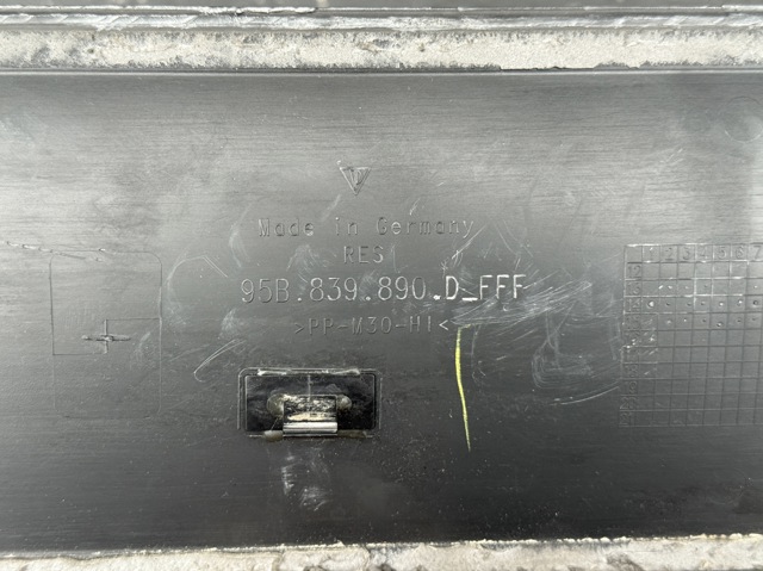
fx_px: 1057
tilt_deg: -58.9
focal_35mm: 48
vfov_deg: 30.2
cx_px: 382
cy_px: 286
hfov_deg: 39.7
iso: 200
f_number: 1.78
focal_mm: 6.76
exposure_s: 1/60
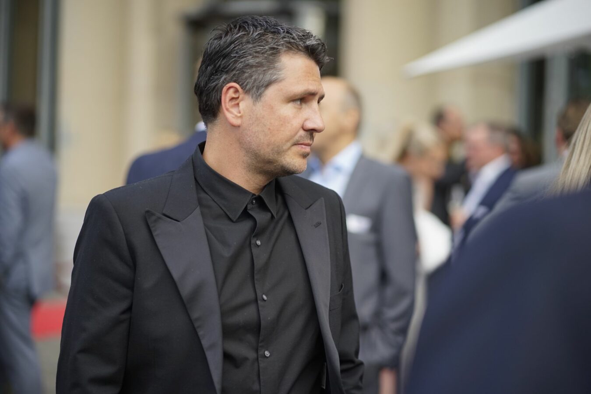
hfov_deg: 23.9
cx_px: 296
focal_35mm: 85
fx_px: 1395
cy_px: 197
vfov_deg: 16.1
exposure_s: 1/500
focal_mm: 85
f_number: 2
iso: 200
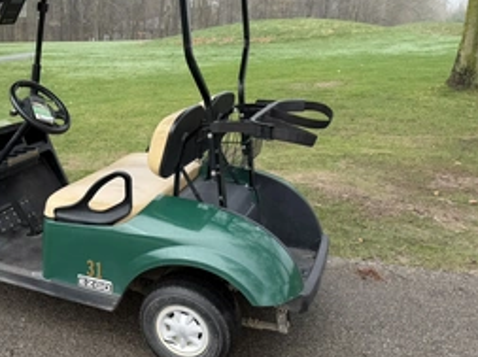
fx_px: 524
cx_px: 128
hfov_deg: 47.5
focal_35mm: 38
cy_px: 196
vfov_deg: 37.6
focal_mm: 6.76
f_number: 1.78
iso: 80
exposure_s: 1/1106
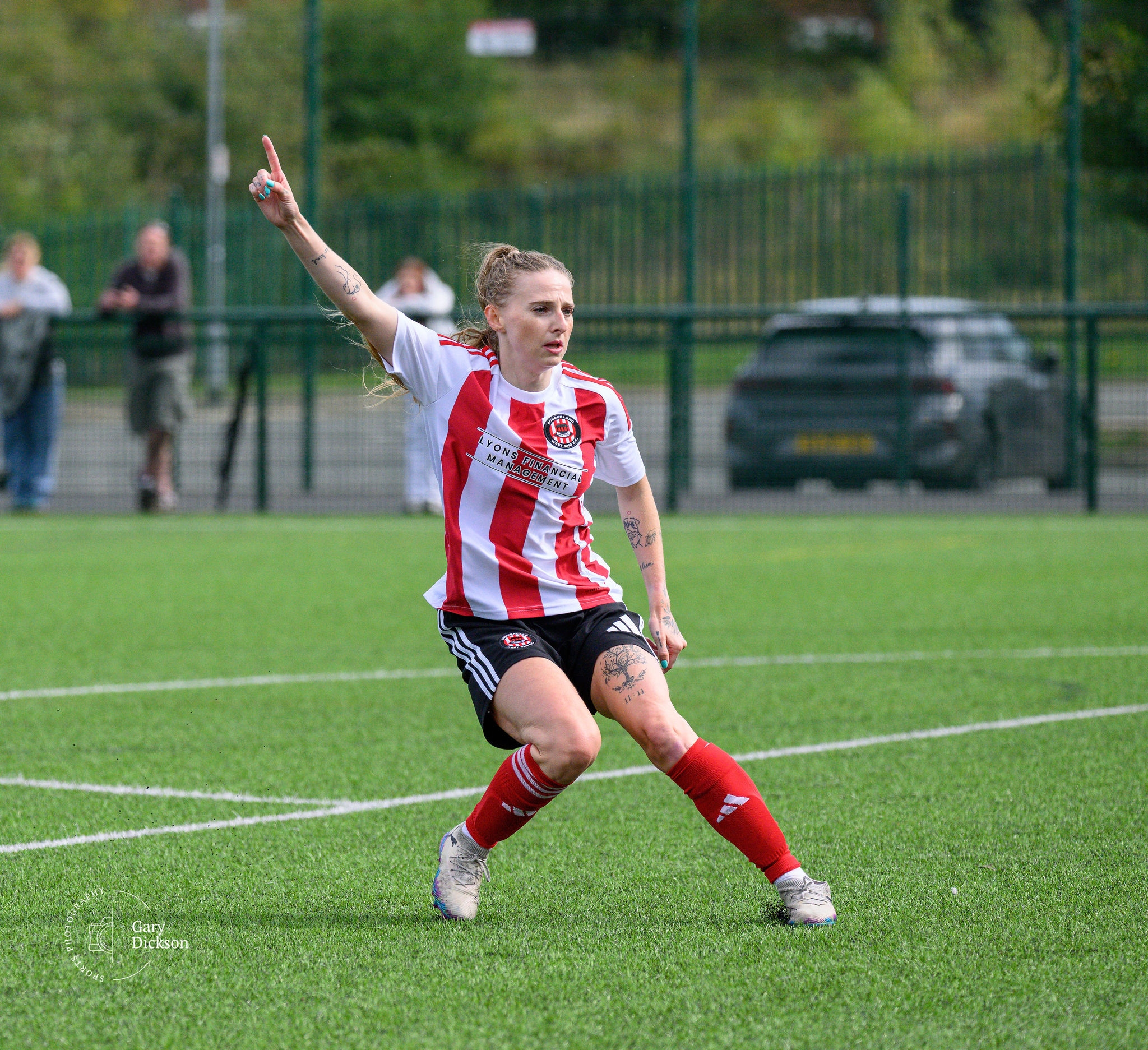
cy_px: 453
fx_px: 11982
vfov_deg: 5.0
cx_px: 331
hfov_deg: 5.5
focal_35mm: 333
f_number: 5
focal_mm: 220
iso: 1400
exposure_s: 1/4000
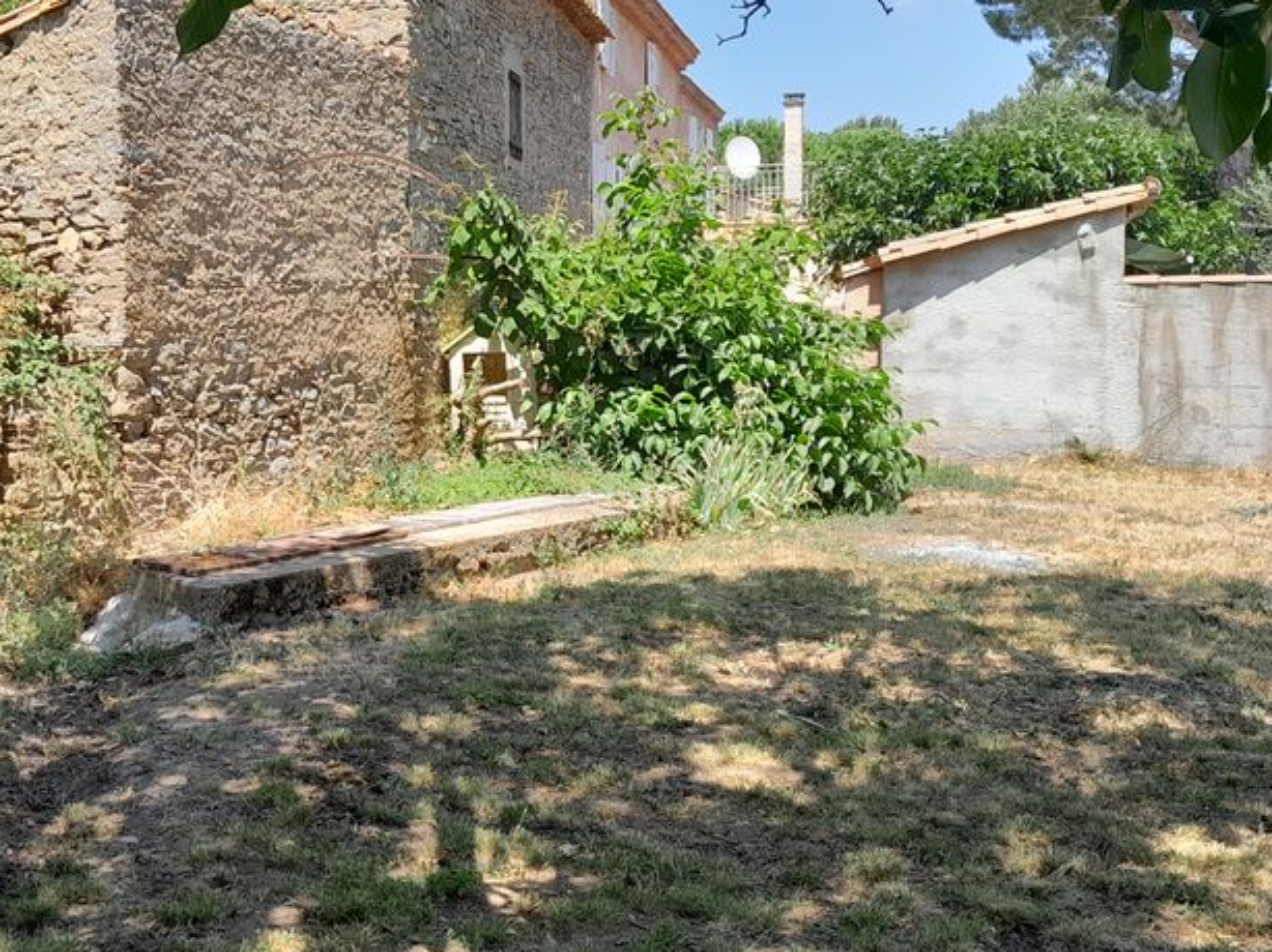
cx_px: 499
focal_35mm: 44
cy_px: 445
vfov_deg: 32.8
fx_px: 1616
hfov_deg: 42.7
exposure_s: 1/231
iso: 40
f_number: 1.8
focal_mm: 4
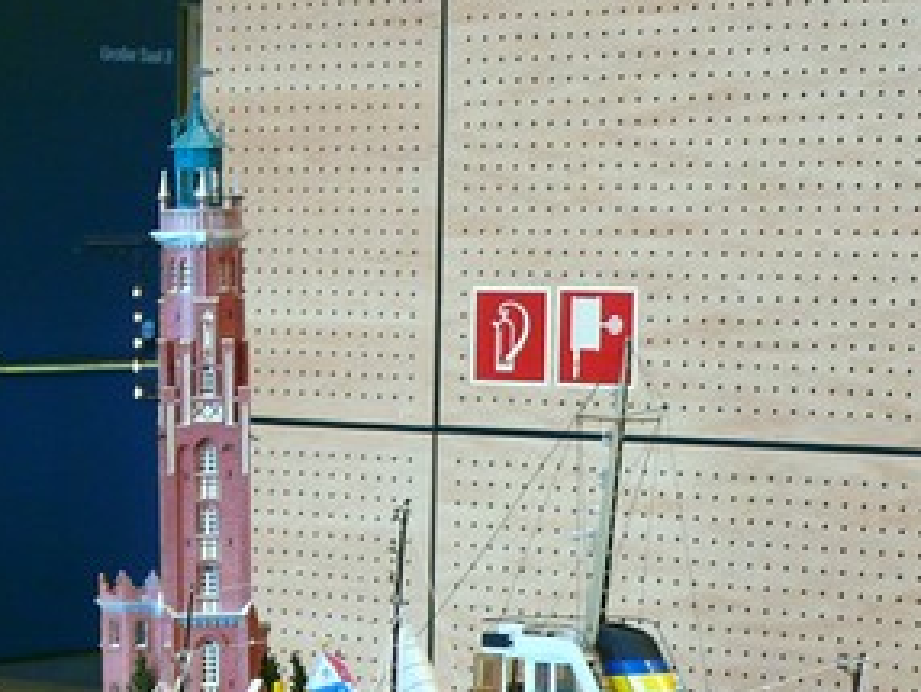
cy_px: 953
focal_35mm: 148
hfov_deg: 13.1
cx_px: -71
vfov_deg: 9.8
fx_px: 3941
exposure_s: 1/25
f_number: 3.2
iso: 200
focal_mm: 9.9
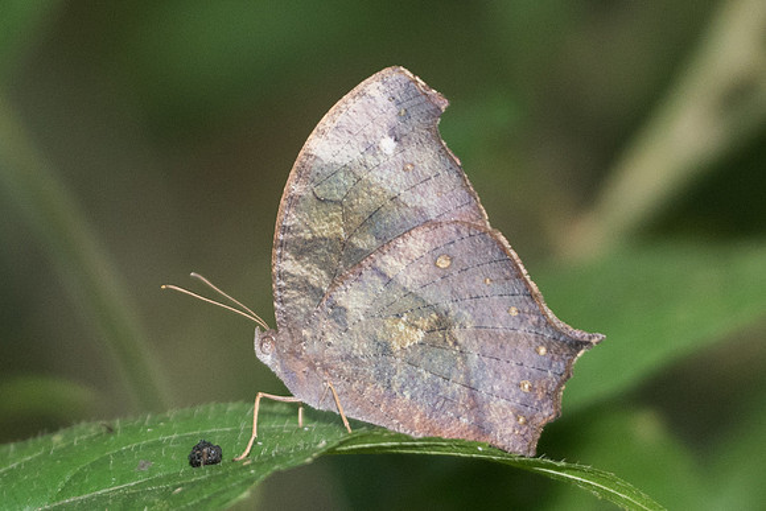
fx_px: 11644
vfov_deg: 2.5
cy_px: 317
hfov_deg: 3.8
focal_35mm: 547
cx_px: 419
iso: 800
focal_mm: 150
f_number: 3.2
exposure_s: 1/250
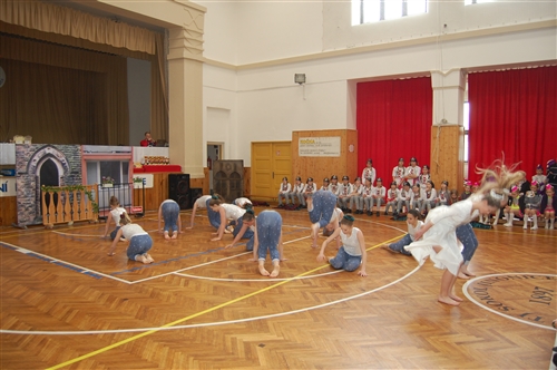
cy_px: 185
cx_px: 278
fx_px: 417
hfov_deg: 67.4
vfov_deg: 47.8
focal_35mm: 27
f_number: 3.5
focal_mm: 18
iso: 400
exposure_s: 1/80
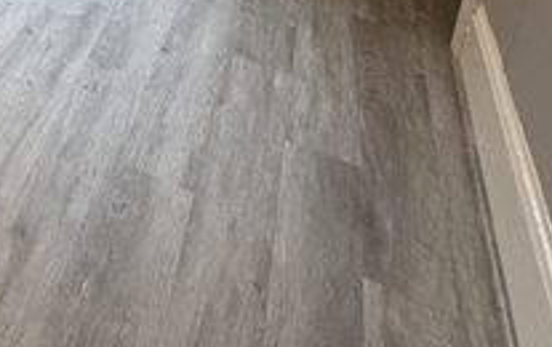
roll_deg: -6.9
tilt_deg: -11.8
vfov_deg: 17.8
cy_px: -315
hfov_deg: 31.8
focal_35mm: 55
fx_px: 829
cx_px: -83
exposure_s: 1/120
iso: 320
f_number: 2.2
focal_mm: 2.22
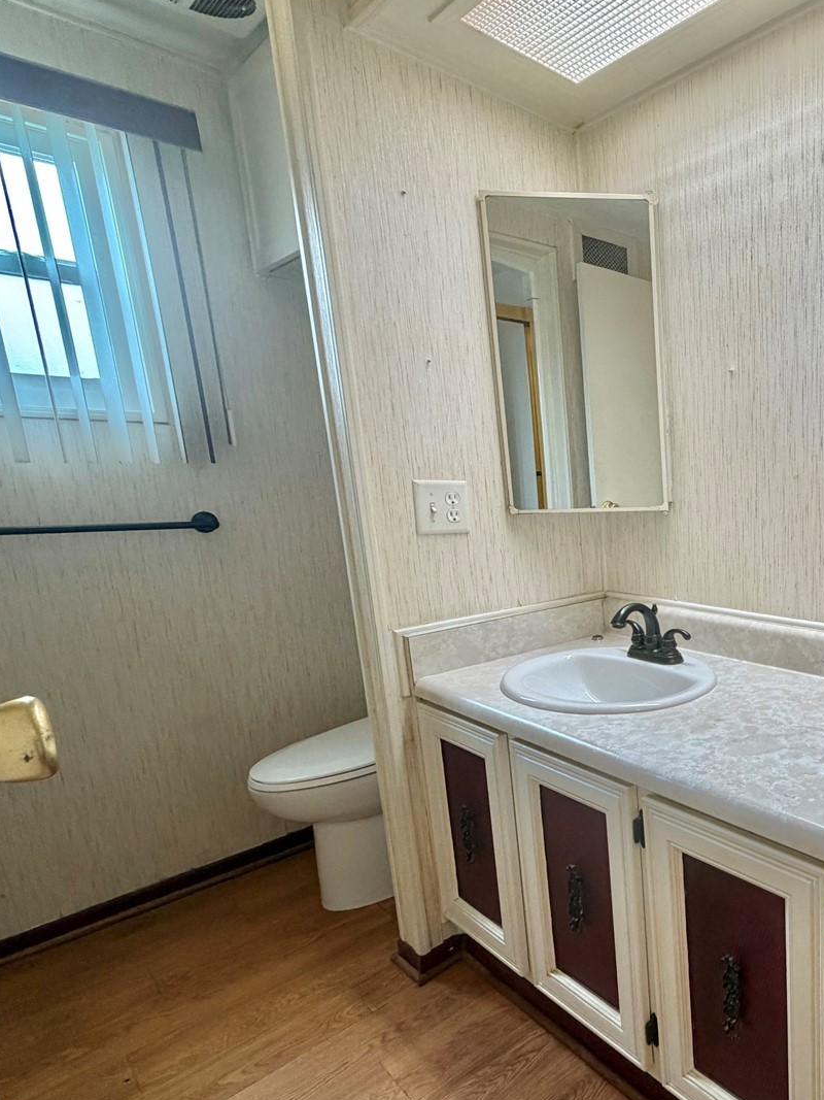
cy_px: 608
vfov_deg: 78.7
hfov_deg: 53.7
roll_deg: +1.0
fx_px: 667
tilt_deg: -12.0
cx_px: 771
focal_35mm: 21
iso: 200
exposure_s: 1/120
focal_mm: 2.22
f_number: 2.2
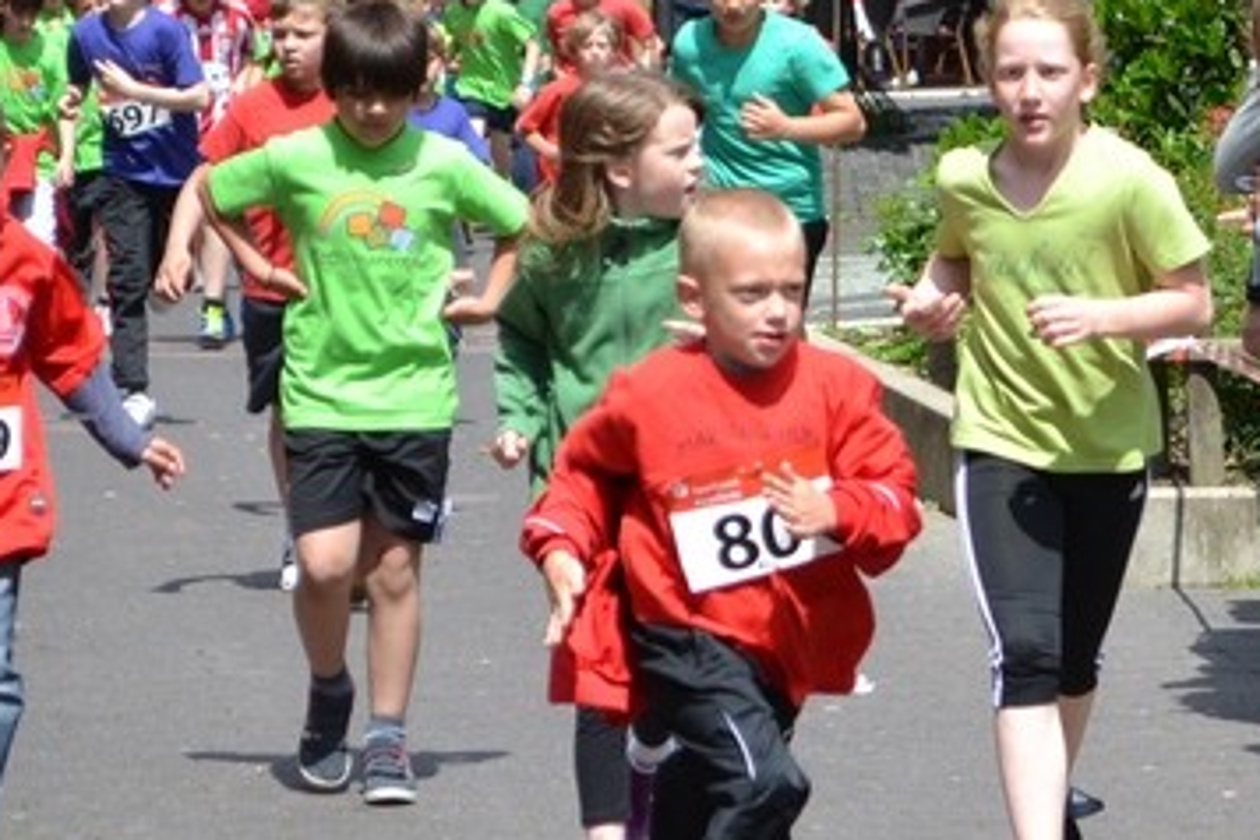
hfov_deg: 8.7
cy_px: 270
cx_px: 1027
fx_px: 8275
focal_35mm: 236
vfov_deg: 5.8
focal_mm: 55
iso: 400
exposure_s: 1/1000
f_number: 5.6
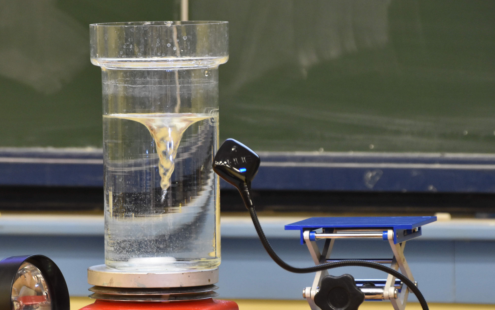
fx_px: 4611
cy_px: 198
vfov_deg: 3.8
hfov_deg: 6.1
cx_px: 192
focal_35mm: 342
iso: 1600
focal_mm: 145
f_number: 7.1
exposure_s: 1/13
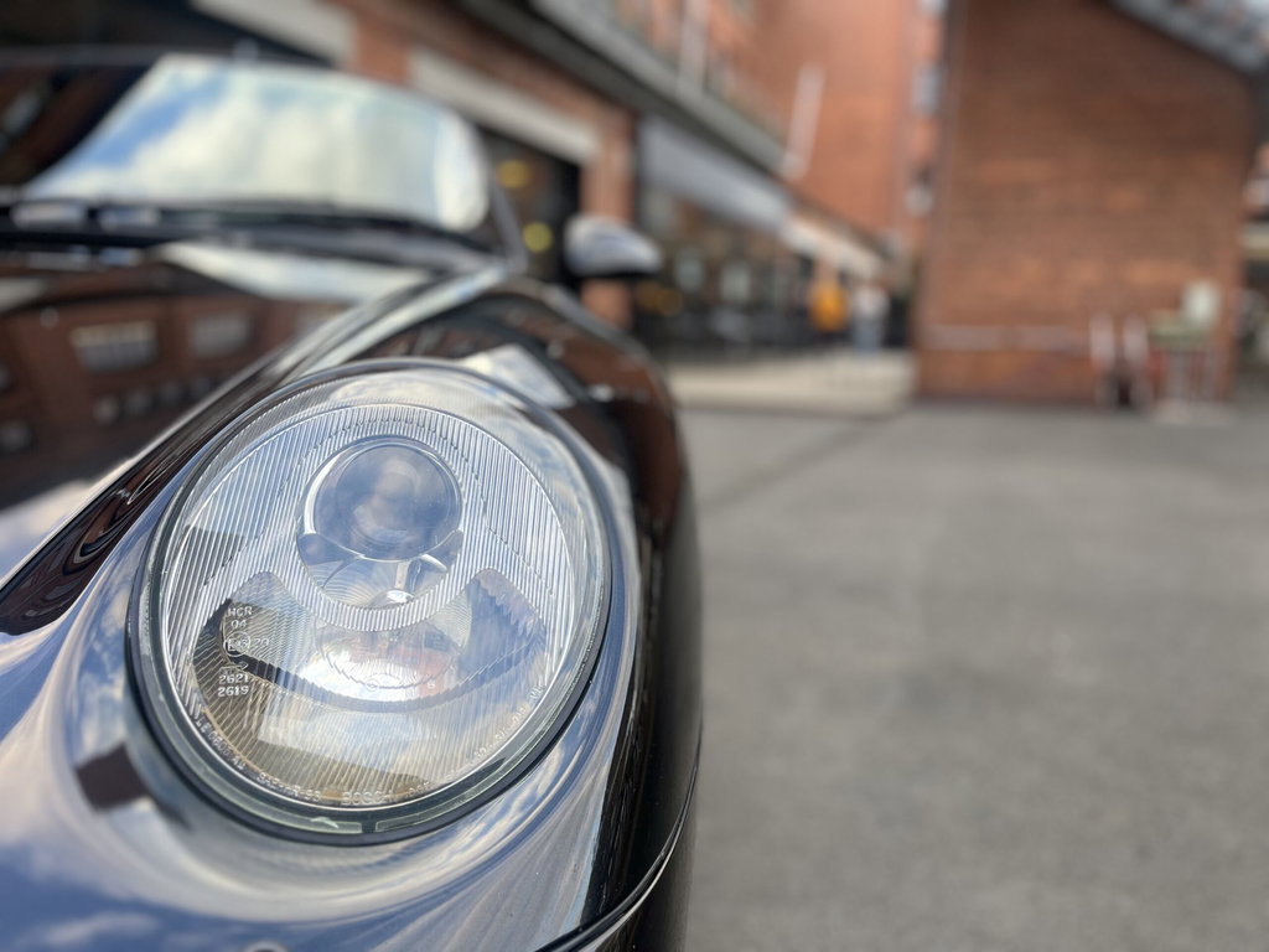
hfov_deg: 67.3
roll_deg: -1.3
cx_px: 634
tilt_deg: -9.1
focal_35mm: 26
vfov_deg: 53.1
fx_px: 953
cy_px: 476
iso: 32
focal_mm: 5.1
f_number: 1.6
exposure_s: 1/122
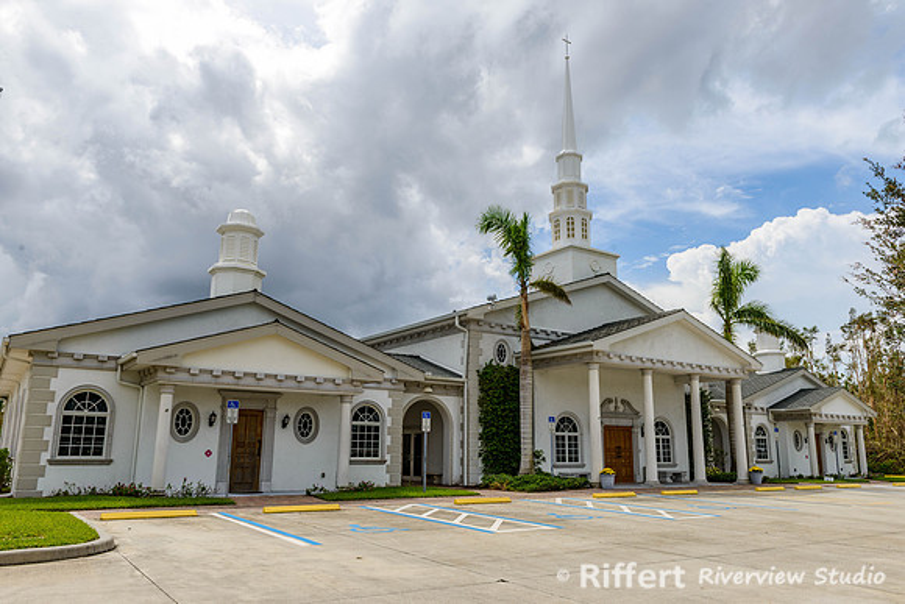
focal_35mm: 27
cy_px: 302
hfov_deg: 66.8
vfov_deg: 47.5
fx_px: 687
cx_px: 452
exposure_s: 1/320
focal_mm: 27
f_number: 10
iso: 100
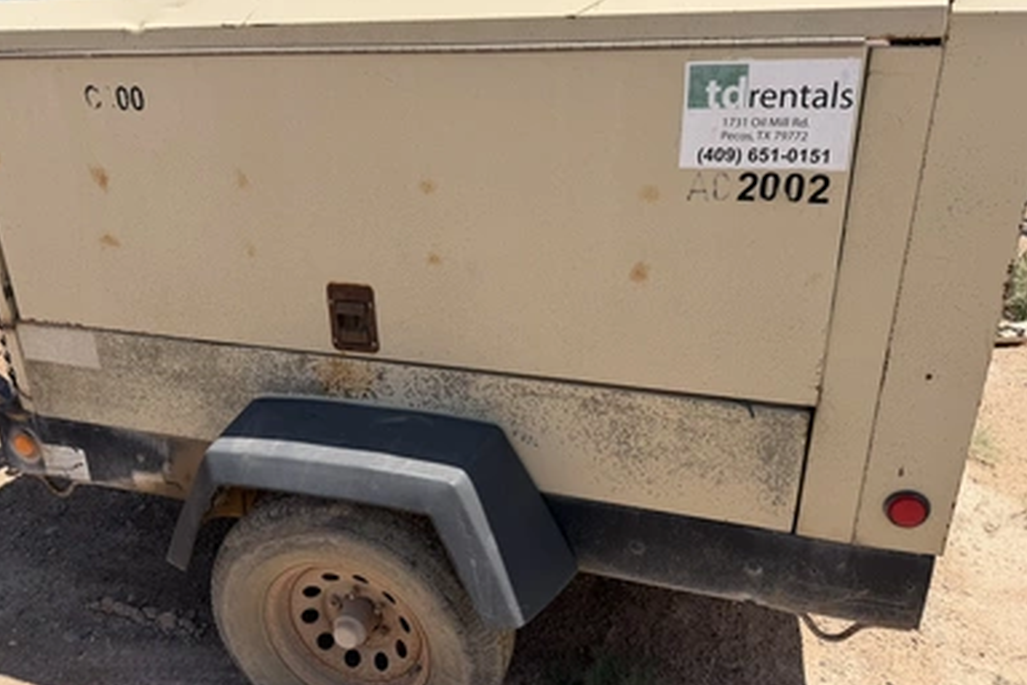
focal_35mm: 26
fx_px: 742
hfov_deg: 69.4
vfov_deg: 49.5
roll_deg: -1.0
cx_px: 497
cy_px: 308
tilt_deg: -20.4
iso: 80
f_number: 1.78
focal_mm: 6.76
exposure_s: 1/4405
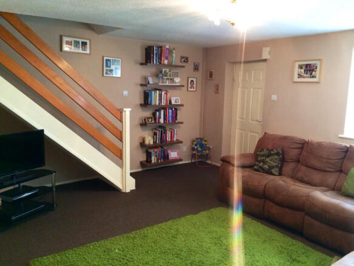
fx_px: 307
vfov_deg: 46.8
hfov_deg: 60.0
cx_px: 177
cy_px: 133
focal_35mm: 30
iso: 320
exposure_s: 1/20
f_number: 2.2
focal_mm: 4.12
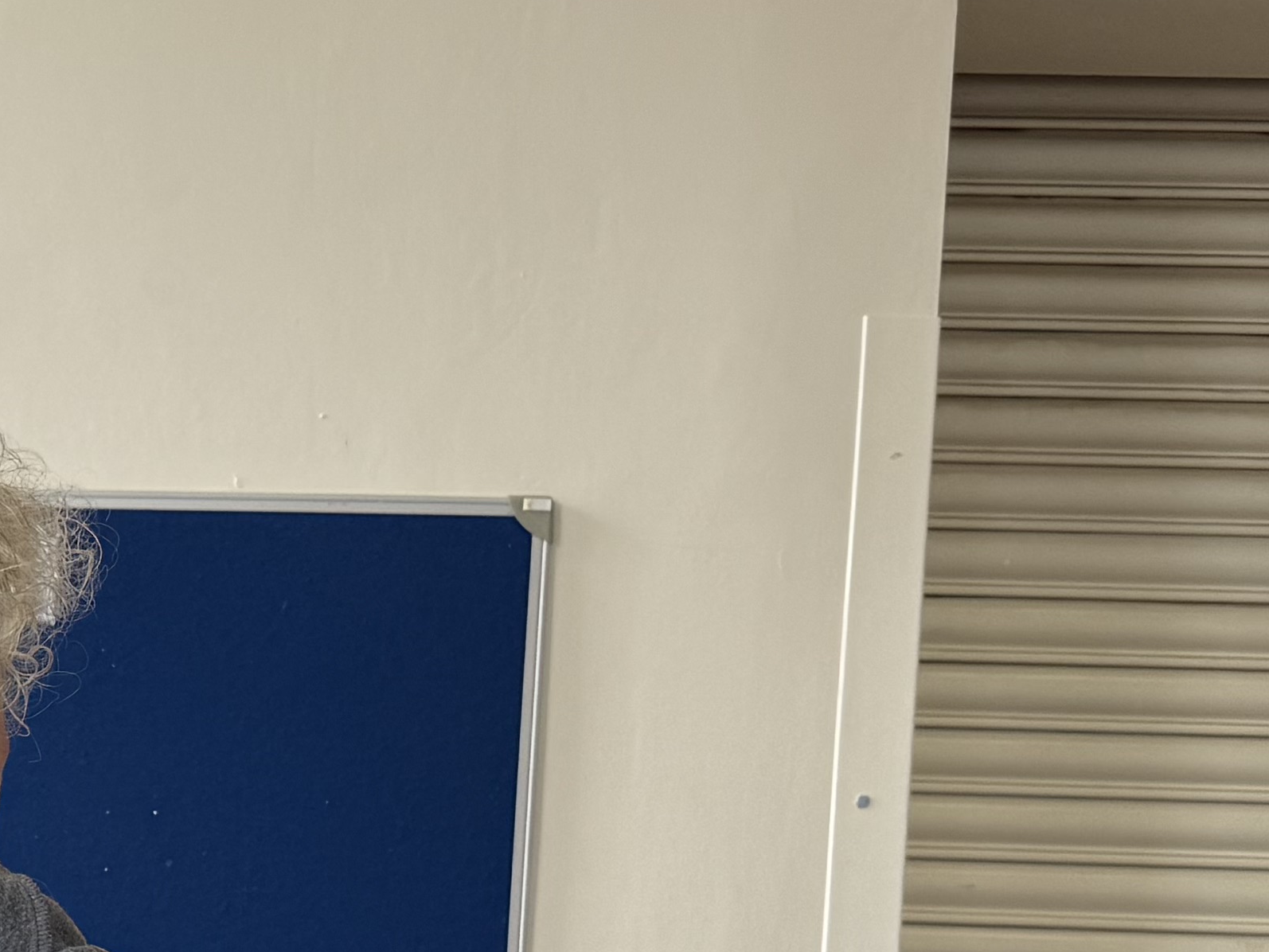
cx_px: -710
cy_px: 1006
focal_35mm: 86
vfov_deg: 16.7
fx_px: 3153
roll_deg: -2.4
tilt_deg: -2.7
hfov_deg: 19.4
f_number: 1.78
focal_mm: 6.76
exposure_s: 1/126
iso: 64
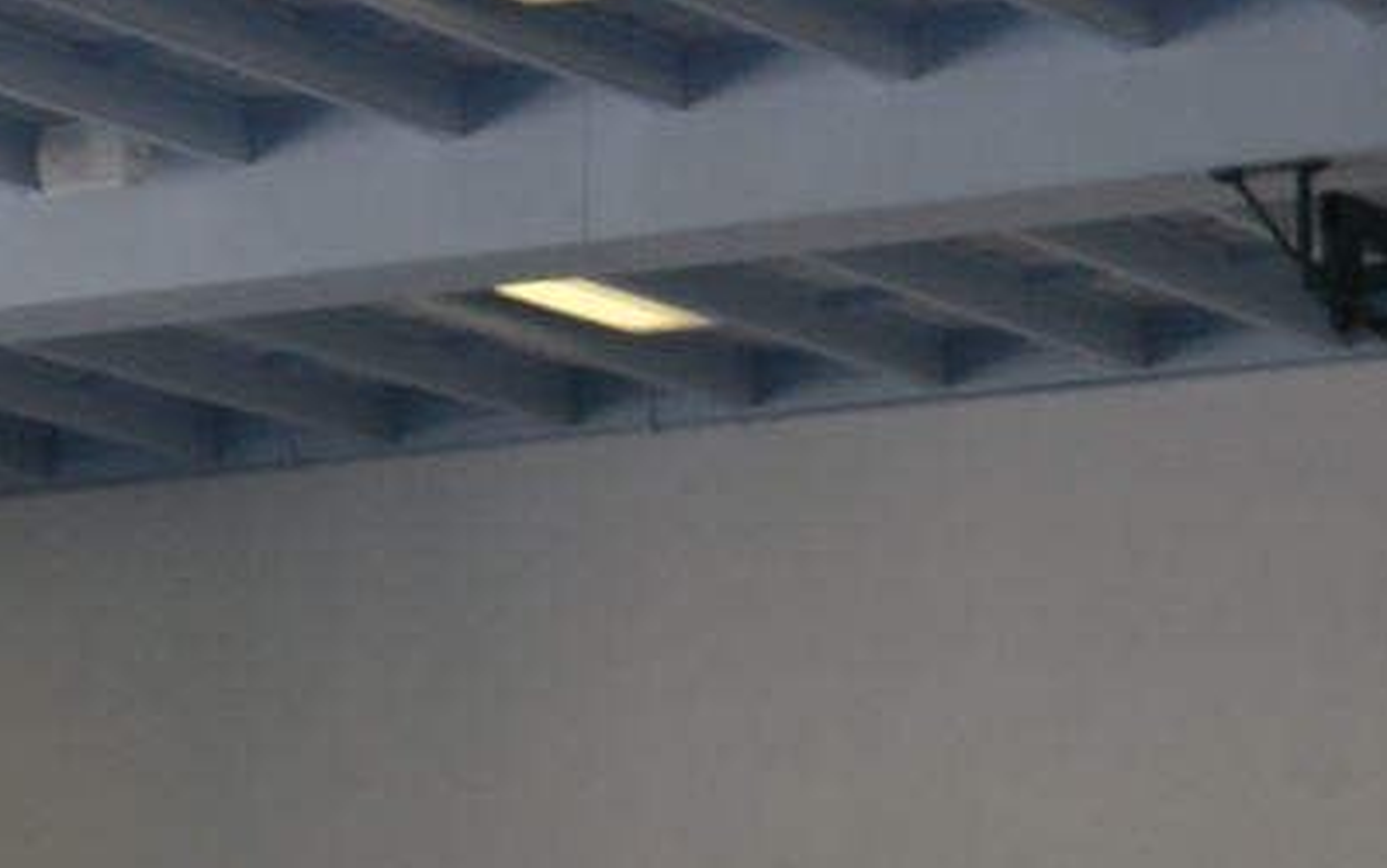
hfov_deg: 9.9
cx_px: -806
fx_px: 7677
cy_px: 1748
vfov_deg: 6.3
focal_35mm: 203
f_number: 4.2
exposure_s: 1/125
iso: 160
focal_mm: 26
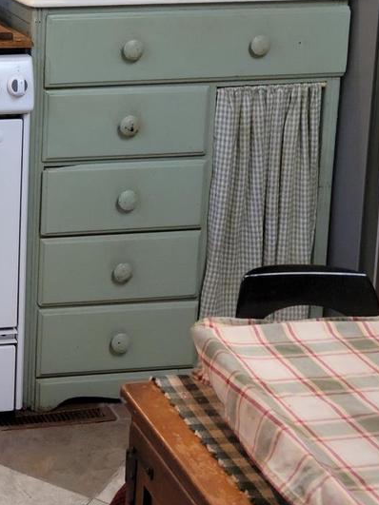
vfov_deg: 23.4
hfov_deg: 17.2
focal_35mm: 81
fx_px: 1183
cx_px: -95
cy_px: 34
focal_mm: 5.9
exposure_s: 1/60
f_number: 2
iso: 160
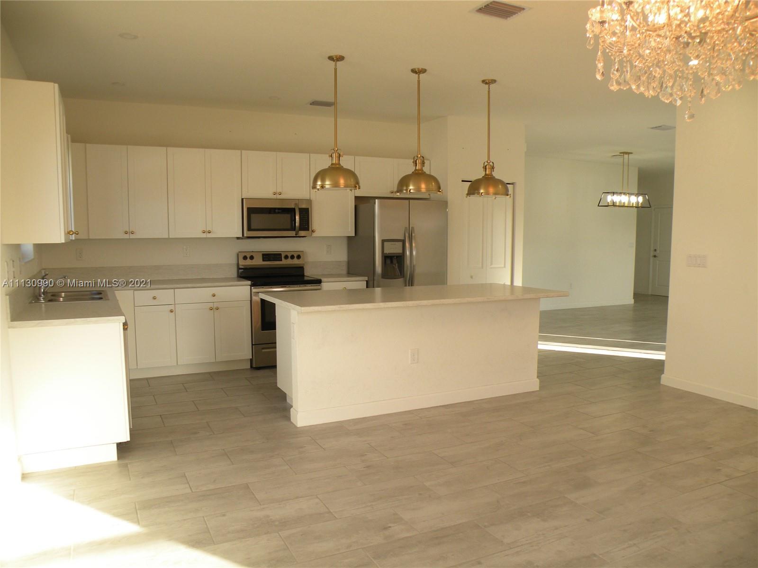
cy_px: 284
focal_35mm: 27
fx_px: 591
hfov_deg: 65.3
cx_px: 379
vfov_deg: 51.4
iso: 85
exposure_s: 1/49
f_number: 3.2
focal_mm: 4.7
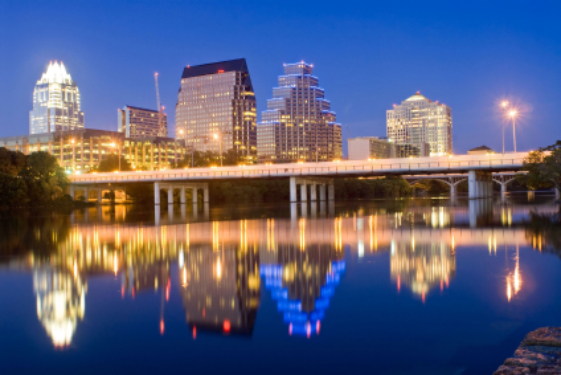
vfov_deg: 36.9
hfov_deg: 53.1
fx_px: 561
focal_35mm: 36
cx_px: 280
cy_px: 188
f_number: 10
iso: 100
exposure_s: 30
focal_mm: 24
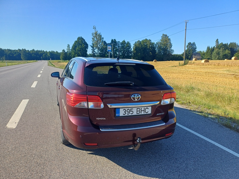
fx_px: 173
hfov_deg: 69.4
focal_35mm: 25
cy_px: 90
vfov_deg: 54.9
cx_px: 120
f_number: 1.8
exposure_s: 1/665
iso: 50
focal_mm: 4.65
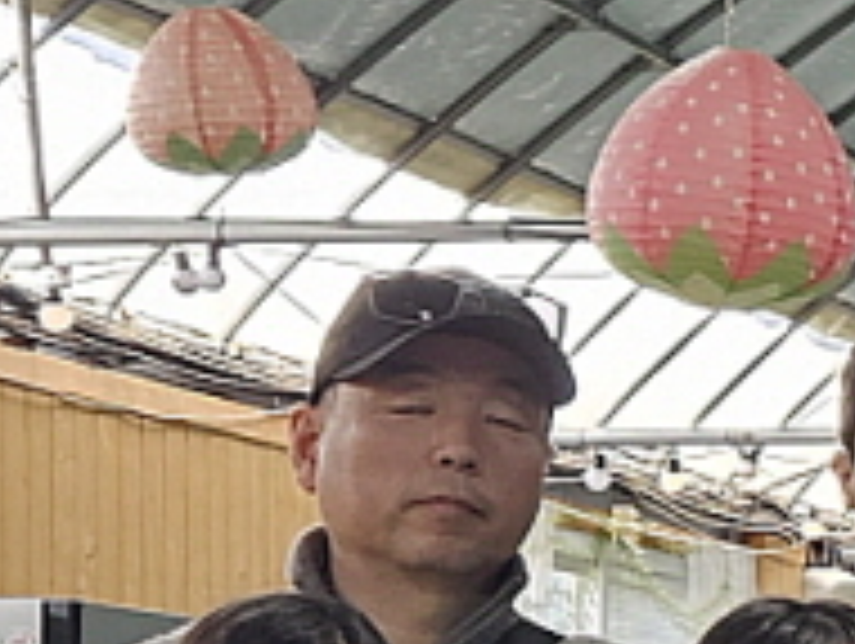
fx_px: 3883
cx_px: 2542
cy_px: 1187
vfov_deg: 9.0
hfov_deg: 9.7
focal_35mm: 157
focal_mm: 5.4
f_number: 1.8
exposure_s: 1/120
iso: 32
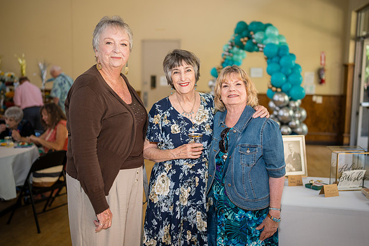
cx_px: 184
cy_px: 123
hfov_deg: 51.8
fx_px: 380
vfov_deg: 35.9
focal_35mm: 37
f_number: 1.4
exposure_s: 1/250
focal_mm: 35
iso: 125
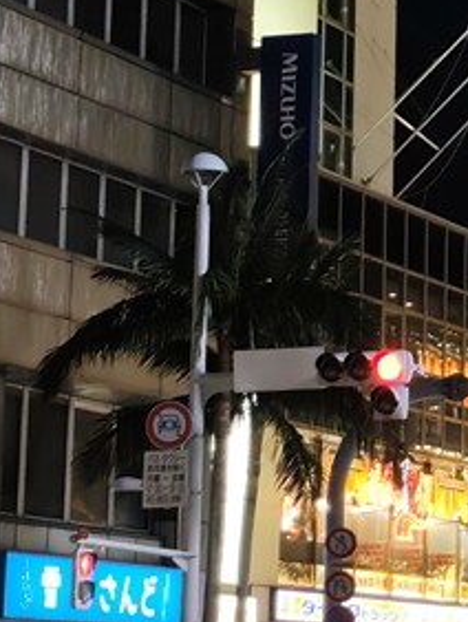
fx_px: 3006
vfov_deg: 11.8
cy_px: 183
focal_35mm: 167
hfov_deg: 8.6
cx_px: 757
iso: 400
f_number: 1.7
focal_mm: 6.07
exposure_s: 1/30
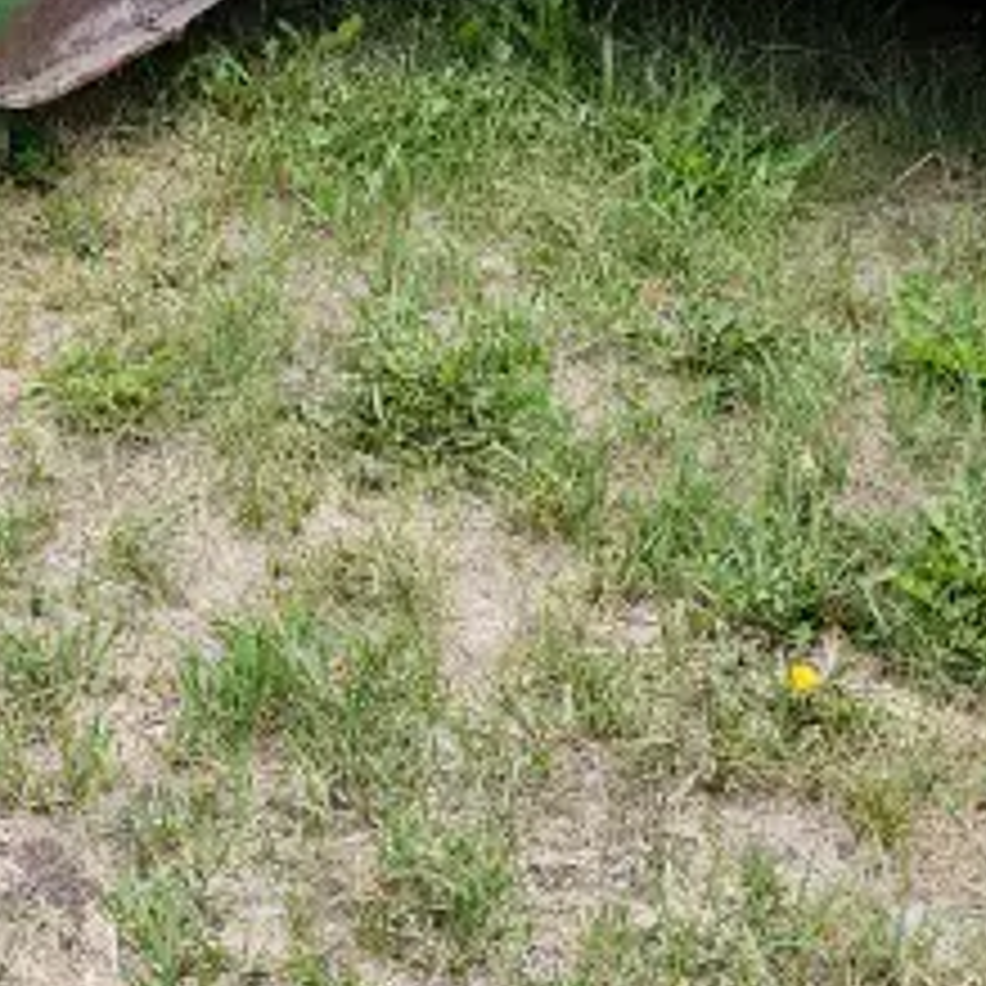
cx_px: 153
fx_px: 2868
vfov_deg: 19.5
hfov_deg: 19.2
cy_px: 563
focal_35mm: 89
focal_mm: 6.4
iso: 12
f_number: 1.8
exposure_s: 1/509
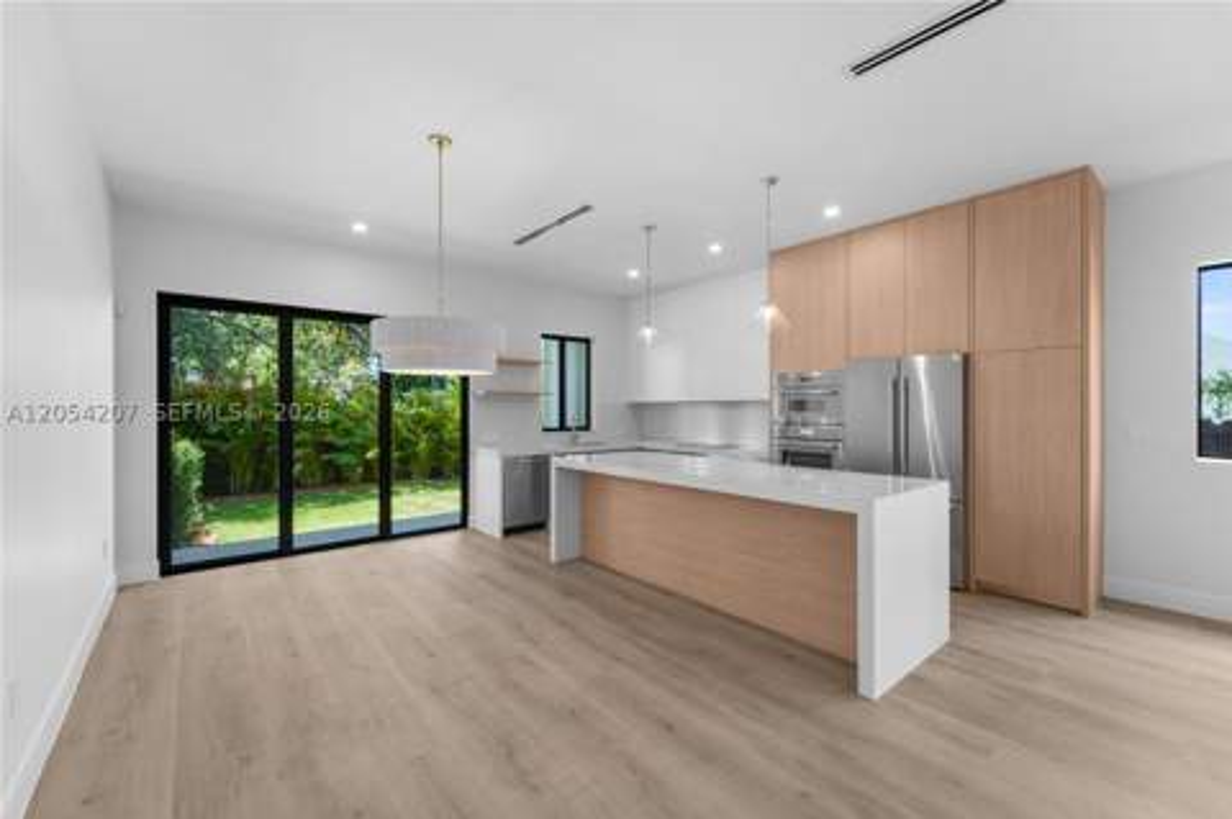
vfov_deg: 81.1
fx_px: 479
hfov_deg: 104.3
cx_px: 616
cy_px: 410
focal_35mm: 14
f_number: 11
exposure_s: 1/15
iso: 250
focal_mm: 14
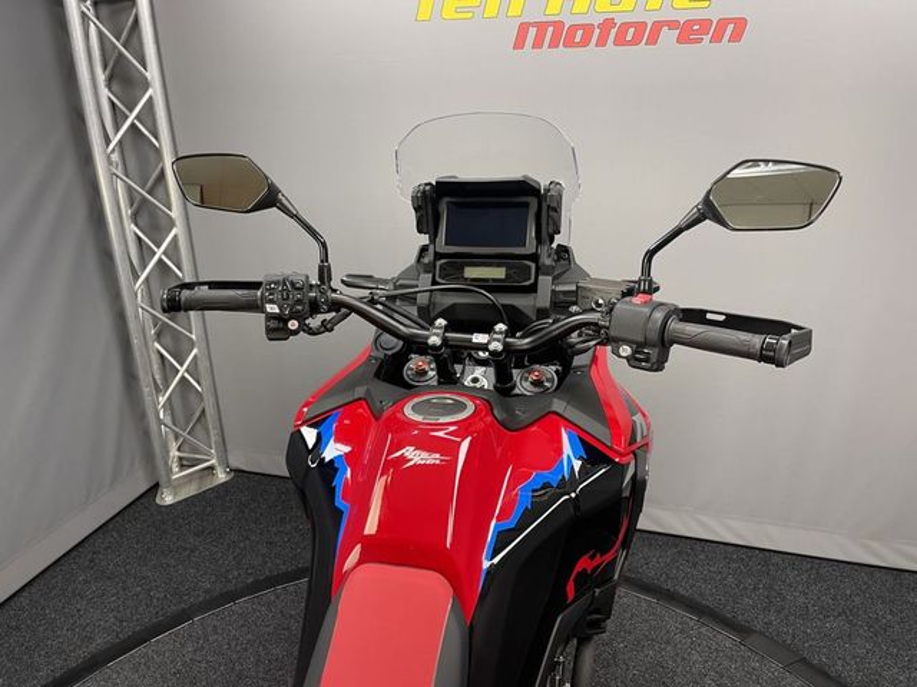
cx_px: 458
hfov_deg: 69.4
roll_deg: +1.1
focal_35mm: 25
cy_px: 344
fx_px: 662
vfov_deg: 54.9
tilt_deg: -22.0
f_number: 1.6
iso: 80
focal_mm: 5.1
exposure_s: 1/50
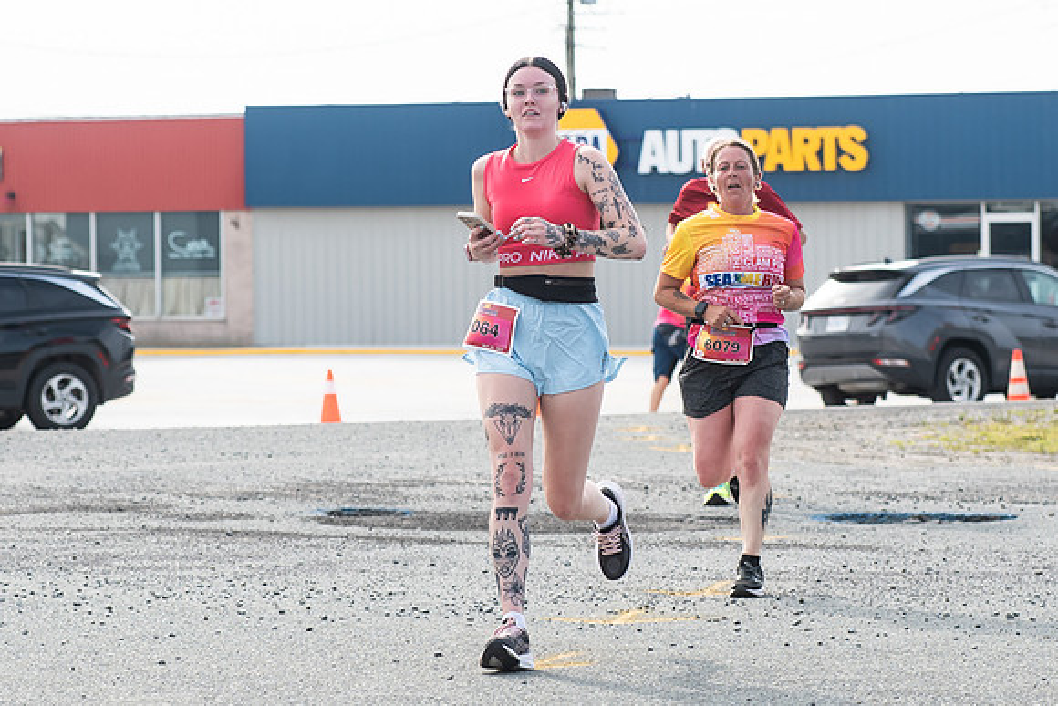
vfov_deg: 7.7
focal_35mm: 179
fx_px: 5268
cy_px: 213
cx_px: 529
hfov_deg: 11.5
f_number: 4.5
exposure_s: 1/1000
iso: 250
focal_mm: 86
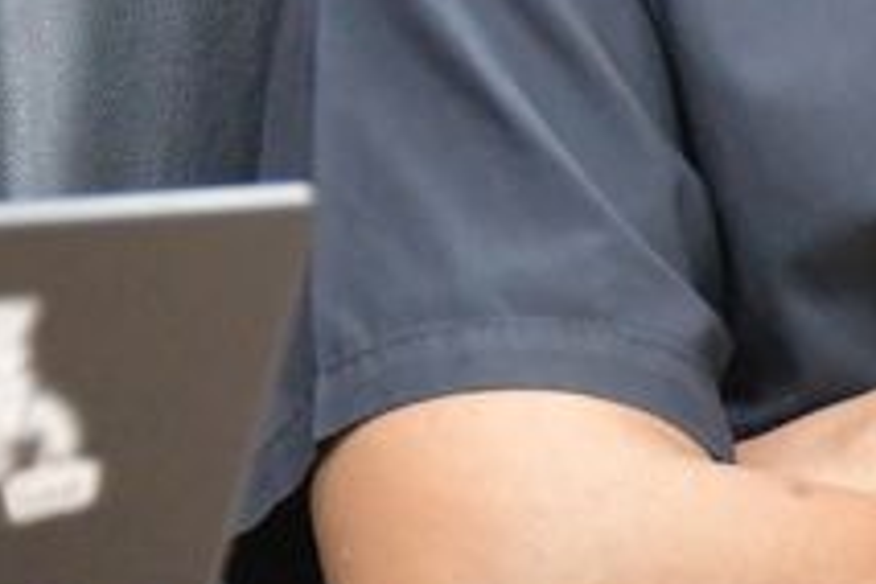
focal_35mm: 578
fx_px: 14064
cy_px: -385
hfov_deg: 3.6
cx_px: 1275
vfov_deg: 2.4
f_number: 5.3
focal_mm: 80
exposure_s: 1/125
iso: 8000
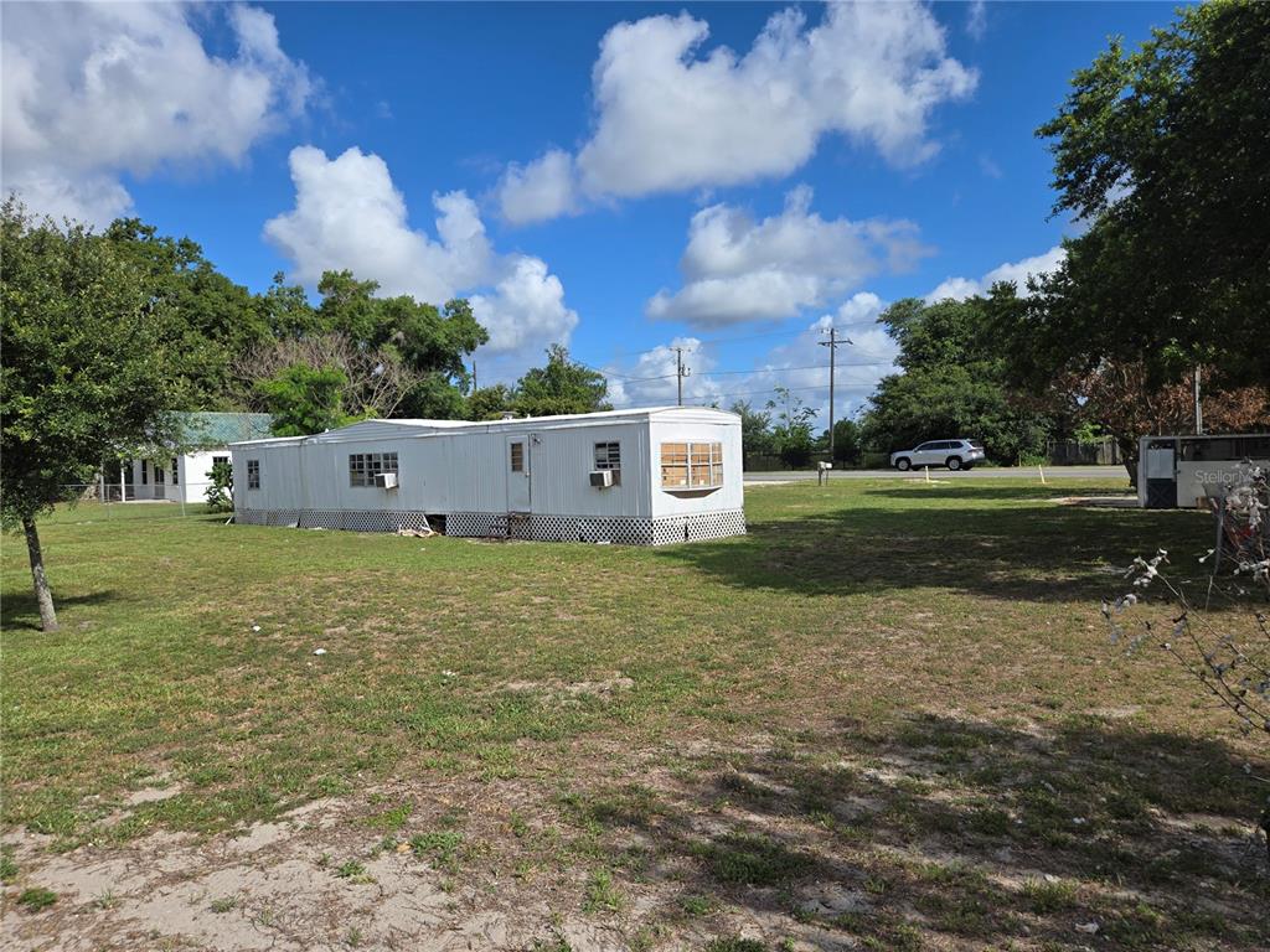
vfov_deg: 58.9
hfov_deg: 73.9
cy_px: 476
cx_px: 635
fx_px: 844
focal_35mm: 23
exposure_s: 1/2430
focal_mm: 5.4
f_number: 1.8
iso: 25
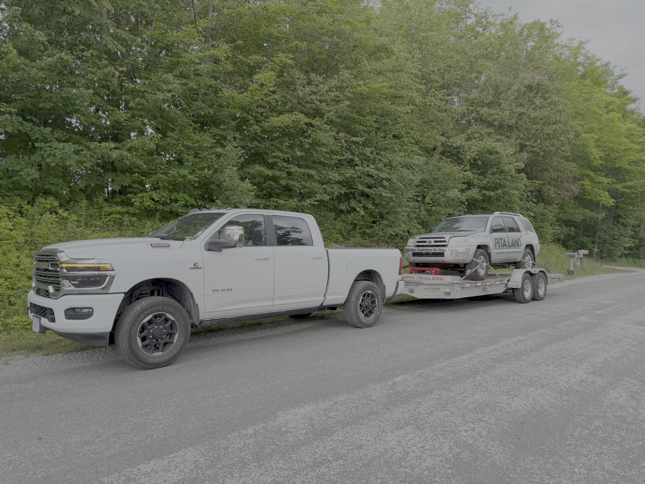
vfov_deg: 56.8
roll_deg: -1.3
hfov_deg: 71.6
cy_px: 242
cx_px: 322
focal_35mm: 24
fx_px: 447
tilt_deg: +2.4
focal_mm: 6.76
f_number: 1.78
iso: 80
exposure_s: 1/330
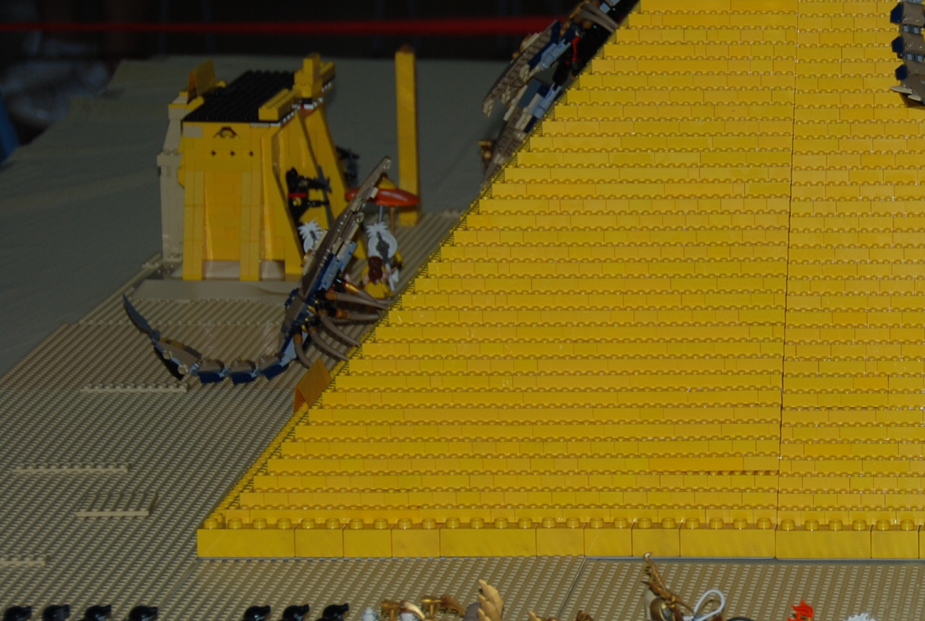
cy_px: 315
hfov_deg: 11.3
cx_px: 922
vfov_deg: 7.7
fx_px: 4634
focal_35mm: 180
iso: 100
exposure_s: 1/60
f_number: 5
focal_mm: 60
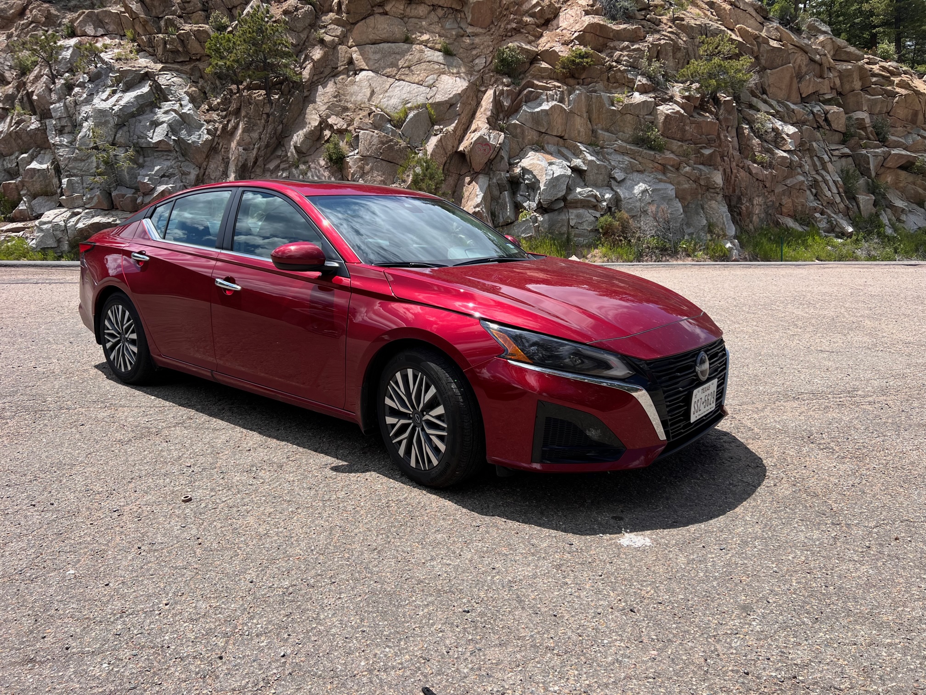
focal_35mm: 26
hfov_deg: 67.3
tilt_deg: -10.2
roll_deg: +2.4
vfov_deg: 53.1
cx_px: 463
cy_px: 348
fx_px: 696
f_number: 1.5
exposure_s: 1/3460
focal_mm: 5.7
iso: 50
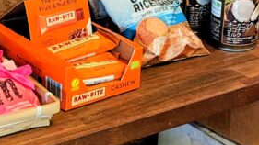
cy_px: 65
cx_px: 39
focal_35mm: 114
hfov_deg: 18.5
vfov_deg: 10.6
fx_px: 783
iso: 1413
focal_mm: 5.6
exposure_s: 1/60
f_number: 1.9
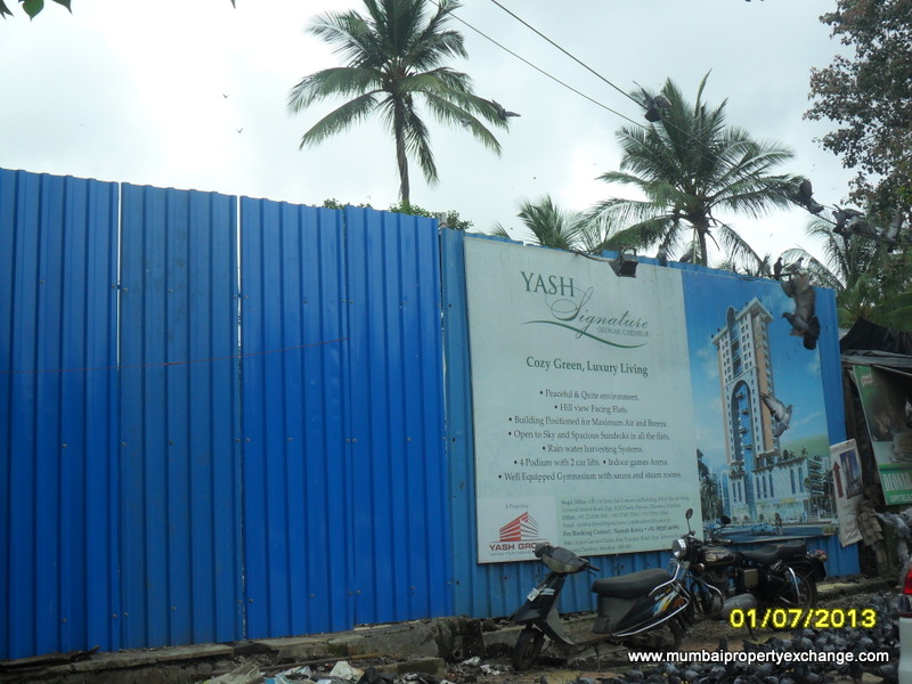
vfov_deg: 32.9
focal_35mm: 44
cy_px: 342
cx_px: 456
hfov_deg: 42.9
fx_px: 1159
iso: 100
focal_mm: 7.8
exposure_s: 1/750
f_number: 4.5
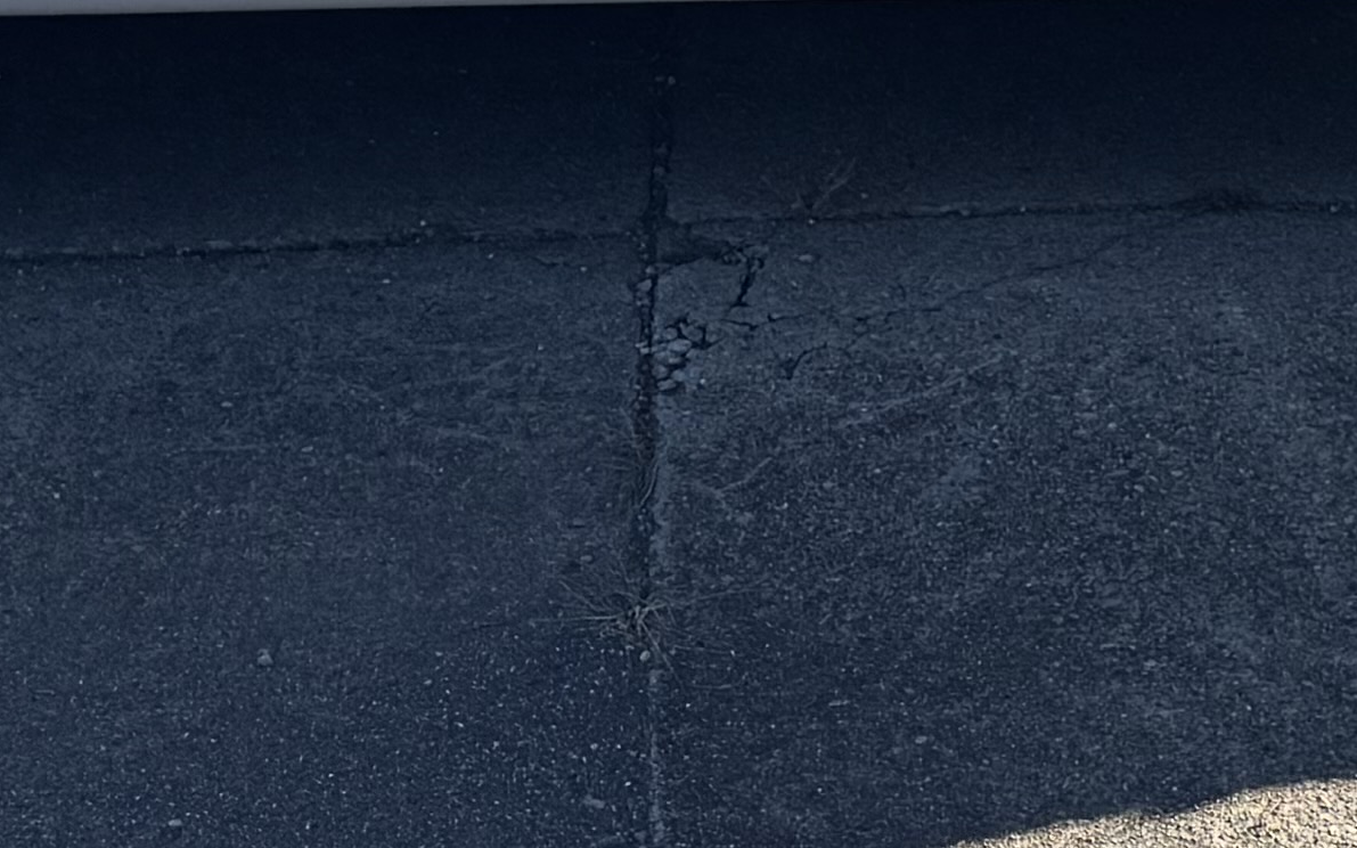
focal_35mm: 122
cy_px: -887
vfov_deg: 9.9
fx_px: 4511
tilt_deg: -8.9
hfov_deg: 17.0
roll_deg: +1.3
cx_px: 967
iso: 80
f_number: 1.78
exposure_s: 1/4049
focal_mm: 6.76
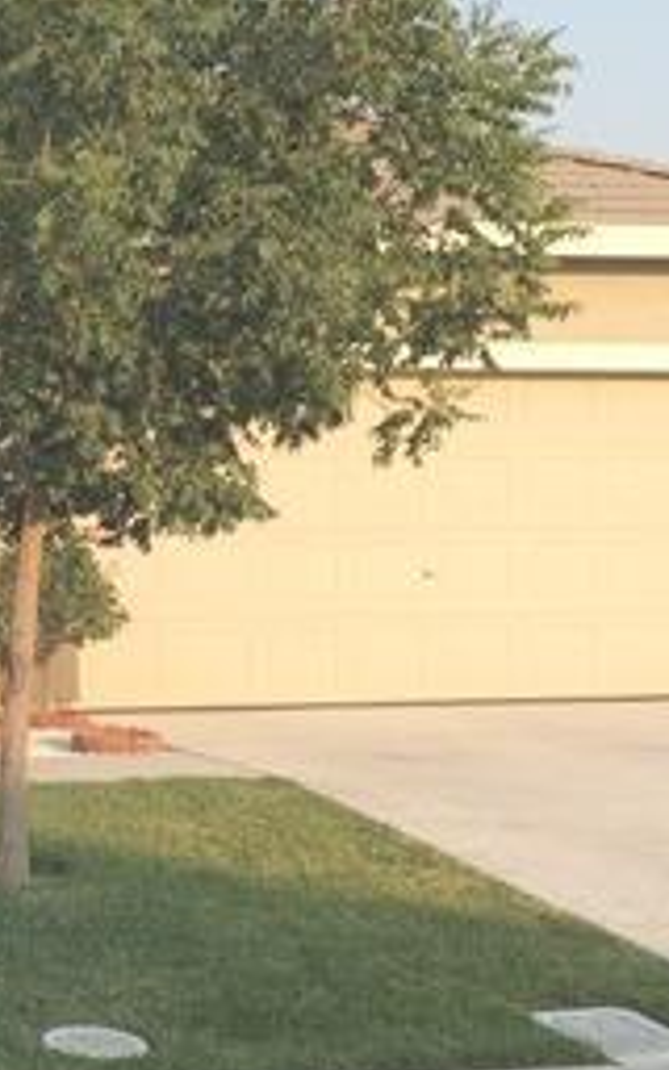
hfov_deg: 16.0
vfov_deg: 26.8
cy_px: 522
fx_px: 2246
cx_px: -230
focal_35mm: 77
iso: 25
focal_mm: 4.15
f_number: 2.2
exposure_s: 1/425
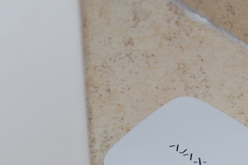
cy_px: 158
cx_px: 181
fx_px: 1668
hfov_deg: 8.5
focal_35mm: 242
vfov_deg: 5.6
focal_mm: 55
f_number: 5.6
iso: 400
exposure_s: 1/60
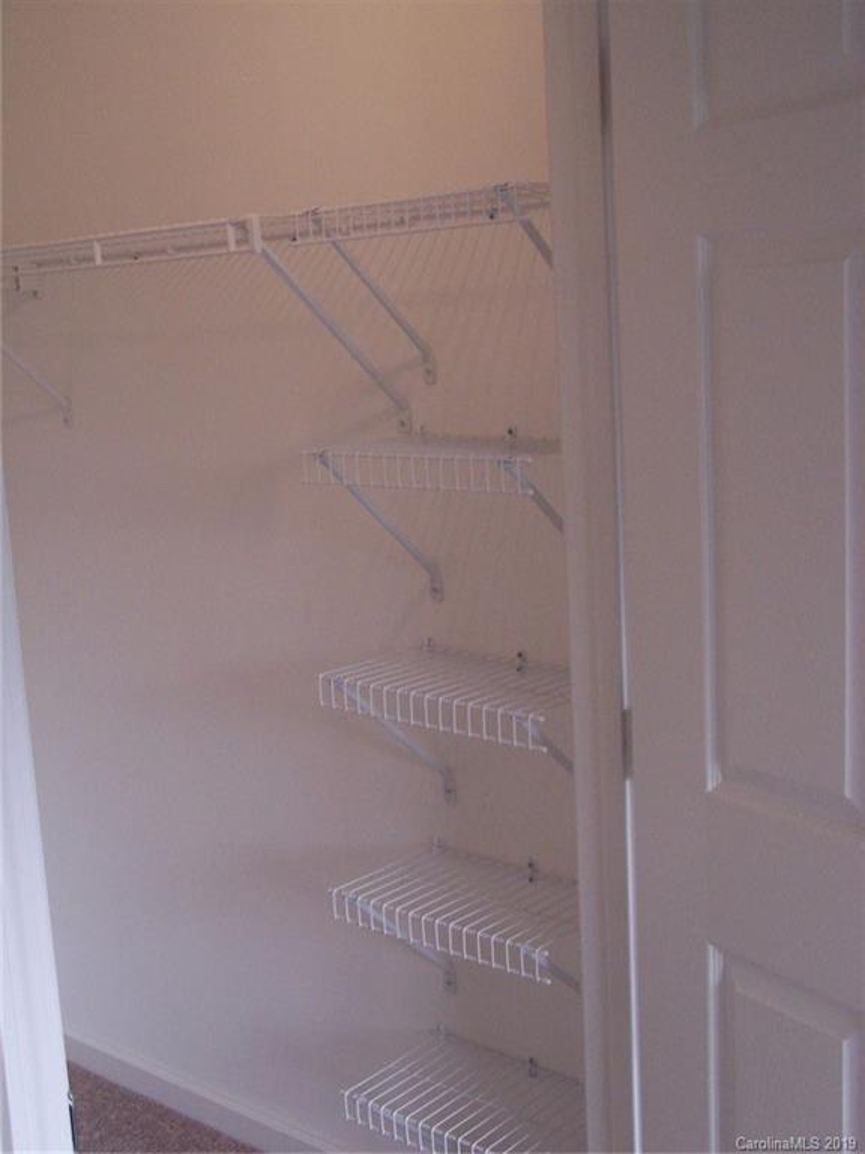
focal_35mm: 48
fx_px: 1599
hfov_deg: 30.3
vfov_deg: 39.7
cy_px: 577
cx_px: 432
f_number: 3.2
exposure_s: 1/60
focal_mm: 8
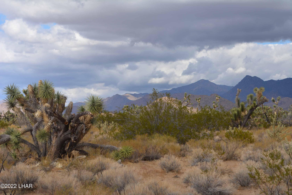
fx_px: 670
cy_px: 98
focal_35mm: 82
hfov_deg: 24.6
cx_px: 146
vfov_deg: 16.6
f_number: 10
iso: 100
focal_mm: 55
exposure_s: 1/200
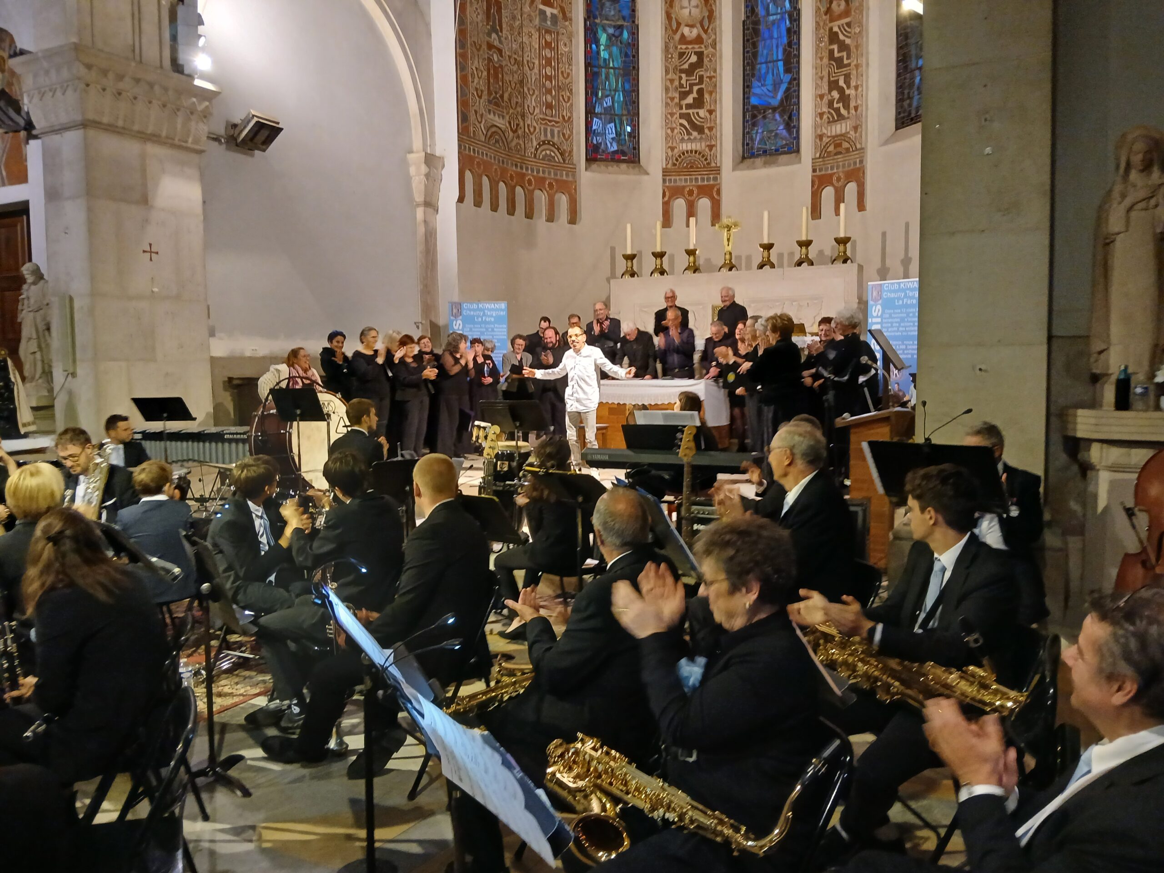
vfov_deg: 53.1
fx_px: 874
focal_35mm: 26
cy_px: 436
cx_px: 582
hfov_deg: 67.3
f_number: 1.8
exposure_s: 1/25
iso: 320
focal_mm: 3.98
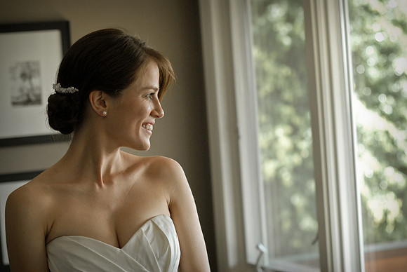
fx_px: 1188
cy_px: 136
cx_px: 204
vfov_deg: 13.1
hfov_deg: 19.4
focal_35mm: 105
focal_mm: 70
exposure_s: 1/250
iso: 640
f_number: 3.2
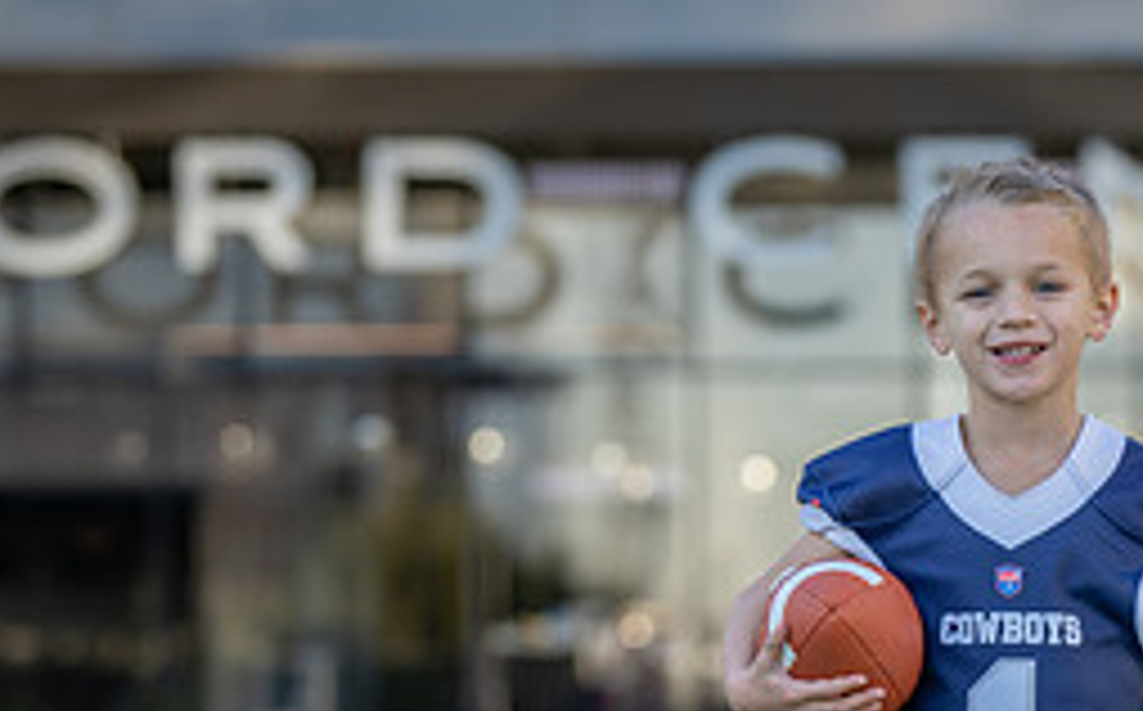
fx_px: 7497
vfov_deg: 5.4
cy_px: 729
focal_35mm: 241
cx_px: 1026
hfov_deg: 8.7
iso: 100
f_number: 2.8
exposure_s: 1/400
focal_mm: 91
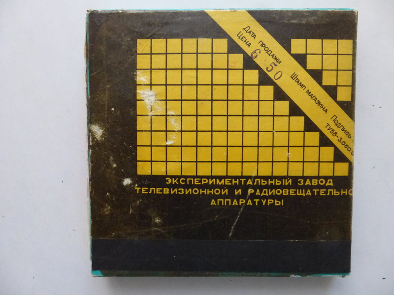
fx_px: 273
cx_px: 197
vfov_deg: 56.8
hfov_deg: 71.6
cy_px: 148
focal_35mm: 24
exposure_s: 1/400
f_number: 4
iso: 800
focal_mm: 4.3
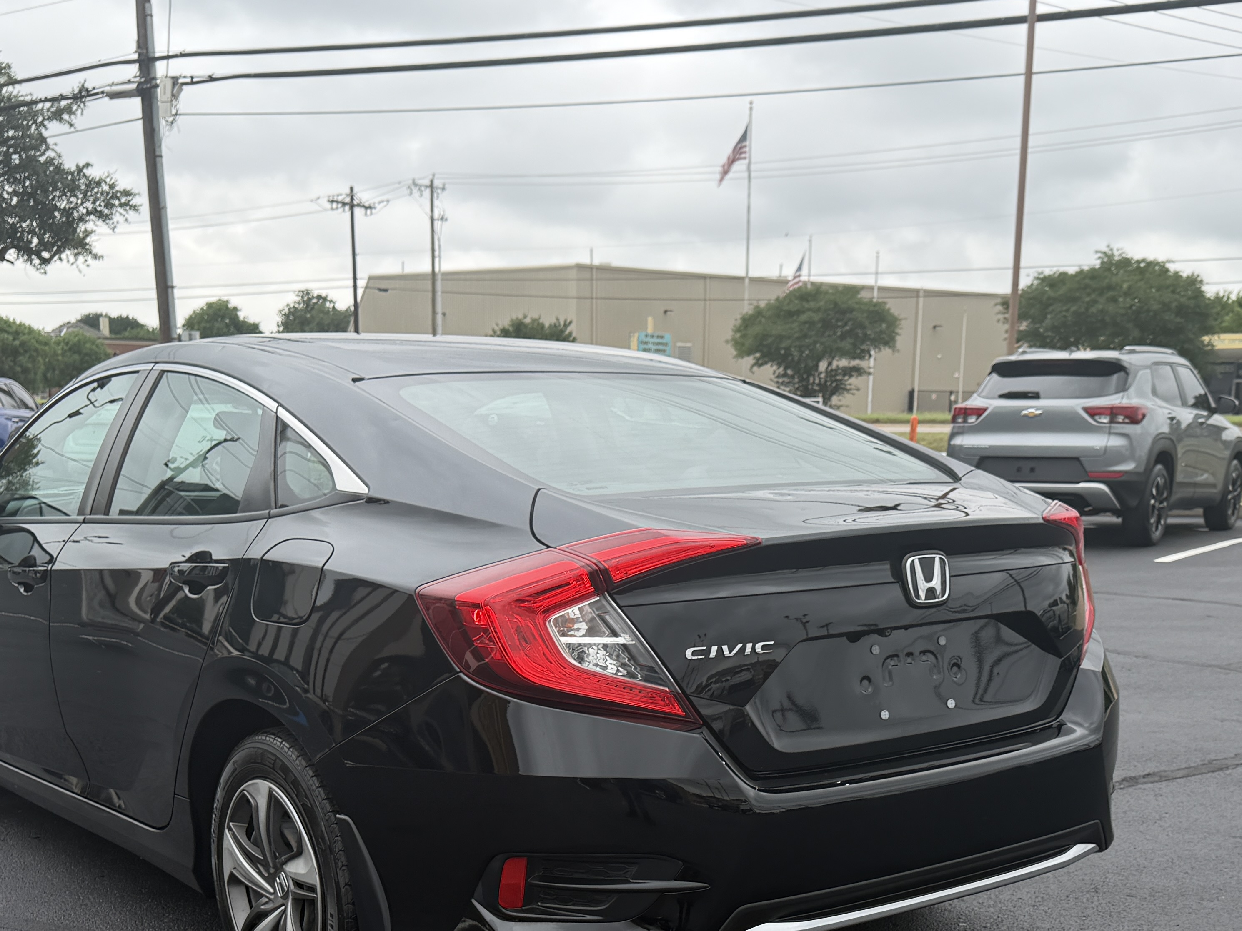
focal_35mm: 46
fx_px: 1650
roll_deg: -1.0
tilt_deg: -13.3
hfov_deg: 41.2
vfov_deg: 30.3
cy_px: 824
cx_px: 677
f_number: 1.78
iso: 80
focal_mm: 6.76
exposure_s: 1/1618
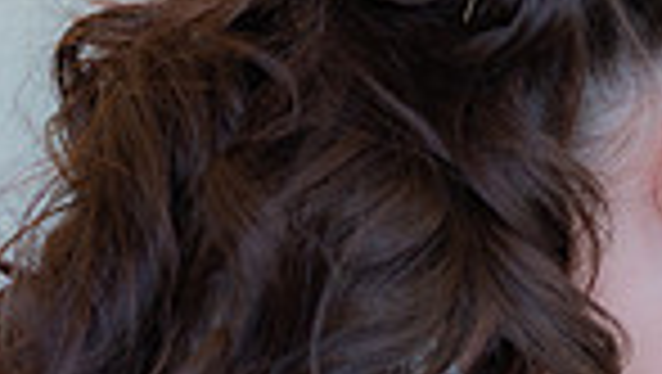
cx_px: 964
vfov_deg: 3.5
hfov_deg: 6.1
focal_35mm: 352
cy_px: 327
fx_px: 6184
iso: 320
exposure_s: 1/160
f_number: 2.8
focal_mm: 85
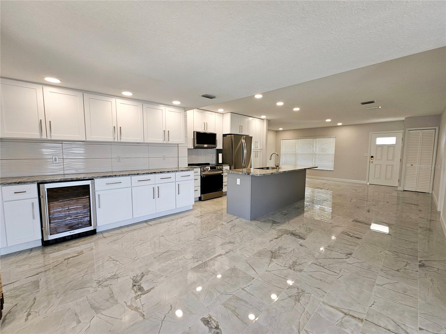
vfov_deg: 89.9
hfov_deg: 106.2
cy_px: 167
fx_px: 167
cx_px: 223
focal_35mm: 13
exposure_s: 1/60.2
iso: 64
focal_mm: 2.2
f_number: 2.2
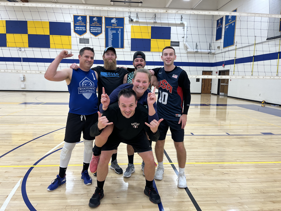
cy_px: 106
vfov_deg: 53.1
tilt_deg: -7.2
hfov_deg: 67.3
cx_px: 140
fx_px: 211
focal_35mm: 26
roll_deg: -0.5
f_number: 1.6
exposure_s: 1/120
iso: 125
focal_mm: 5.1
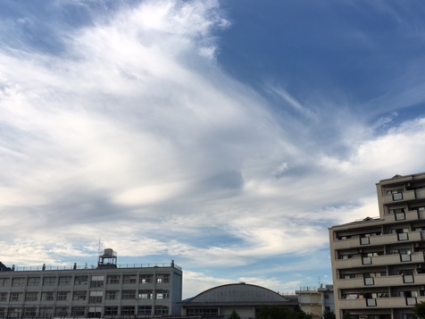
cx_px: 220
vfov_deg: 36.8
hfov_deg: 47.9
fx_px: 479
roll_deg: +0.1
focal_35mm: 39
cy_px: 169
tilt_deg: +19.5
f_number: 2.2
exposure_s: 1/1221
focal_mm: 4.15
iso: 25
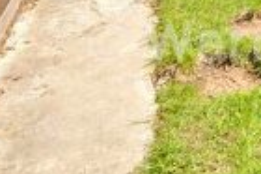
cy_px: -257
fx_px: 543
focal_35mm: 75
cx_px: 511
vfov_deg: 13.1
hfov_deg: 18.5
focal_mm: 10
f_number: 8
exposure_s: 1/640
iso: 320
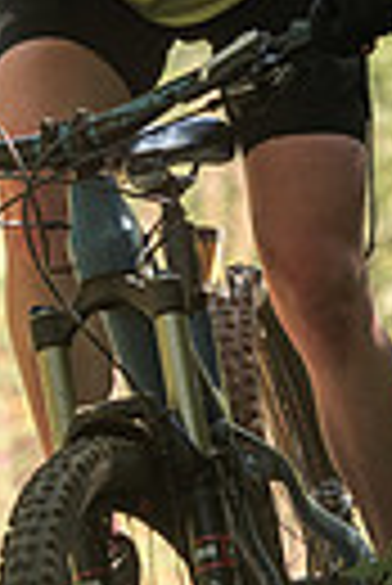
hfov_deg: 1.7
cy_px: 176
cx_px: 205
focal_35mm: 793
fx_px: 12917
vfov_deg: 2.6
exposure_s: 1/800
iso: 250
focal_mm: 110
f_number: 2.8
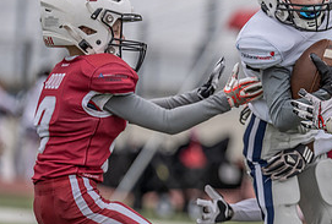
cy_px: 120
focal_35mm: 525
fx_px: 4861
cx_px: 417
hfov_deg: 3.9
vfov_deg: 2.6
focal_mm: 197
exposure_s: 1/1250
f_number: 2.8
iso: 200
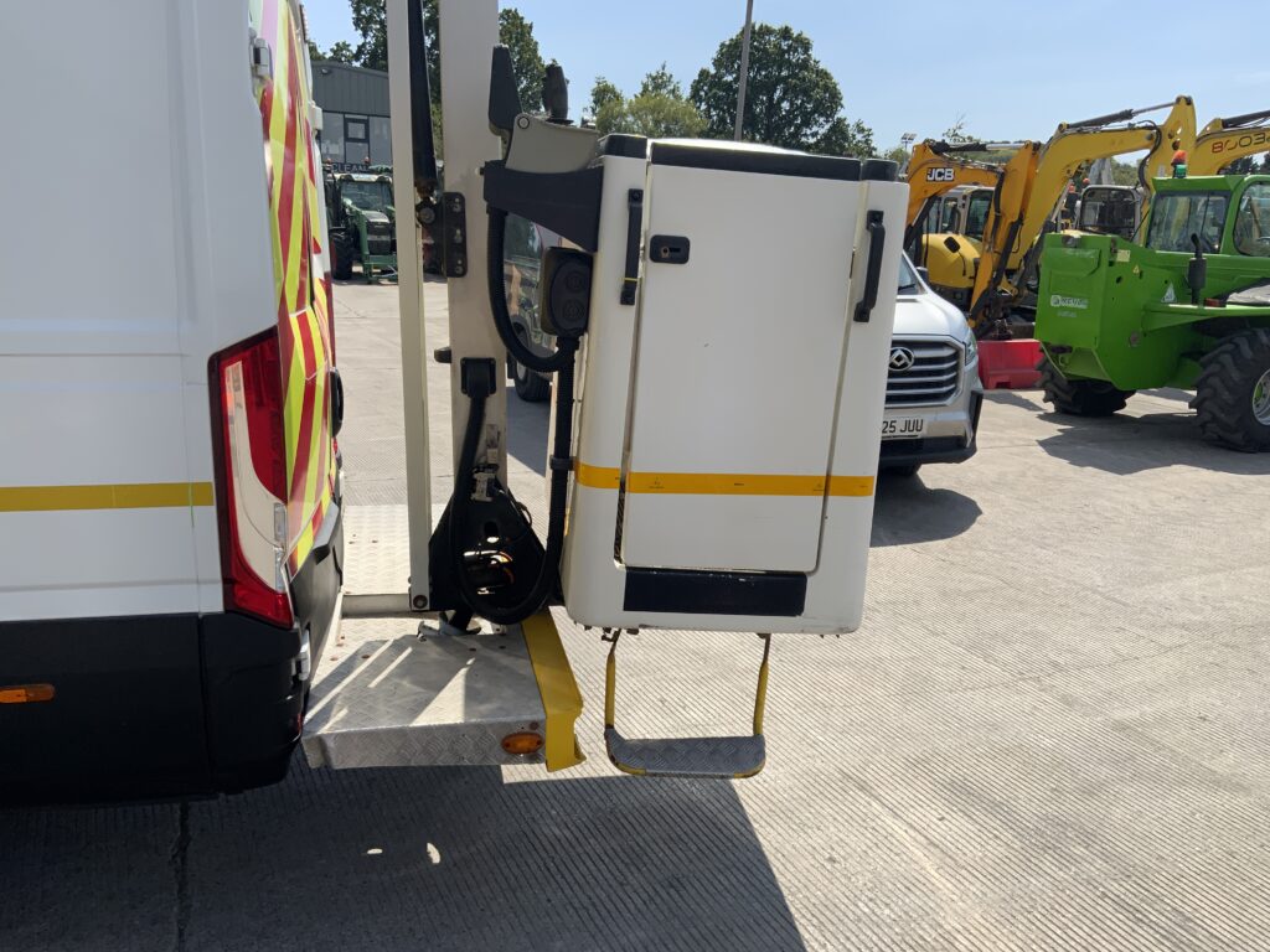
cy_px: 476
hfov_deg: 61.7
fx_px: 1064
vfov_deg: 48.2
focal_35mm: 29
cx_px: 635
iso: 16
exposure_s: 1/1984
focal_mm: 3
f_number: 1.8
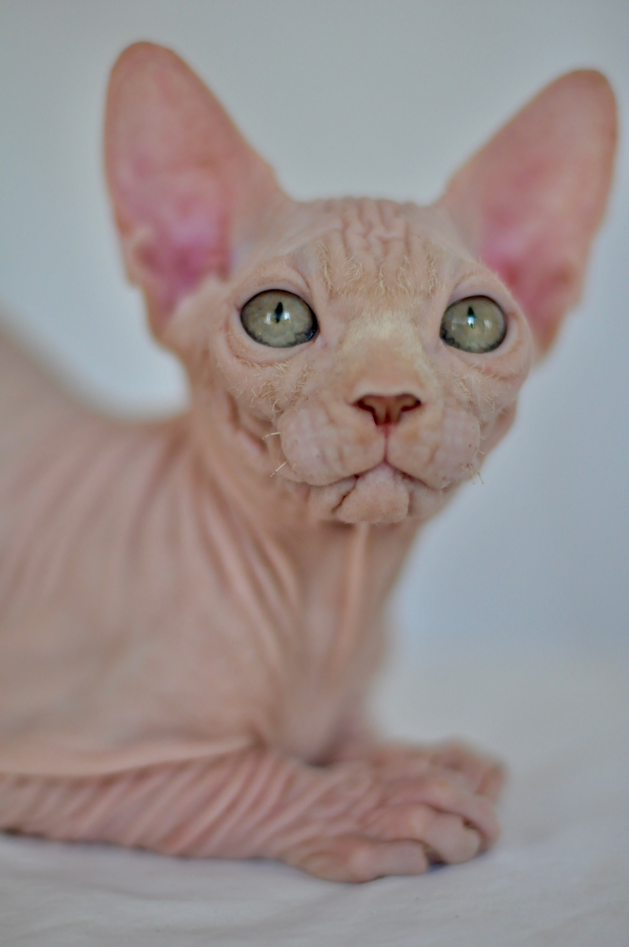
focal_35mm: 75
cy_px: 474
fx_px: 1971
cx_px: 314
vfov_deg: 27.0
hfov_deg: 18.1
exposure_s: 1/1250
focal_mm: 50
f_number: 1.4
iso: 800
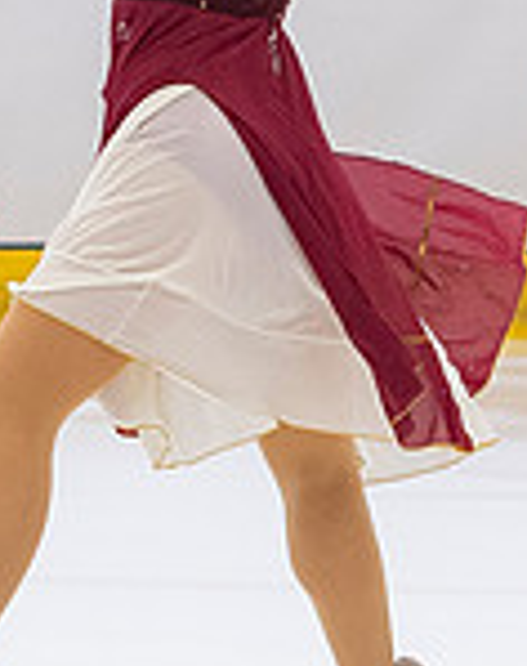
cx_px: 189
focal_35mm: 1073
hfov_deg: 1.4
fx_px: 21050
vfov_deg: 1.8
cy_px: 44
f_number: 3.5
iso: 800
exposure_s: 1/250
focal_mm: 105
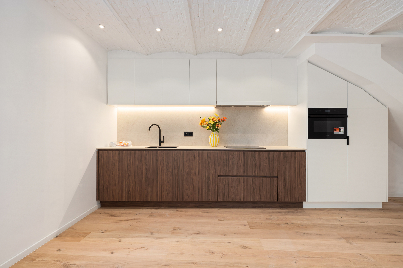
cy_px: 134
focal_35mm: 16
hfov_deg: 96.7
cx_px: 202
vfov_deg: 73.7
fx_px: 179
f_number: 11
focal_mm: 16
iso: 250
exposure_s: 1/2
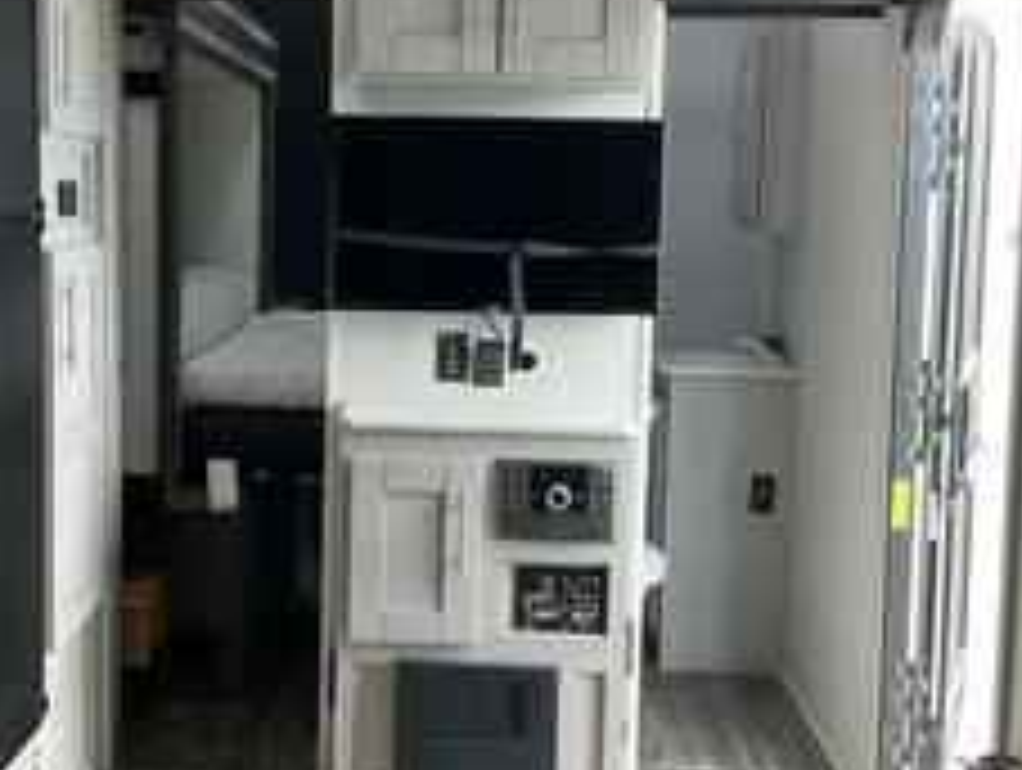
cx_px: 423
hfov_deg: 37.3
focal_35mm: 51
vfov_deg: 28.6
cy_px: 315
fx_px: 1508
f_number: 1.8
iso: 80
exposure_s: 1/60
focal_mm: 3
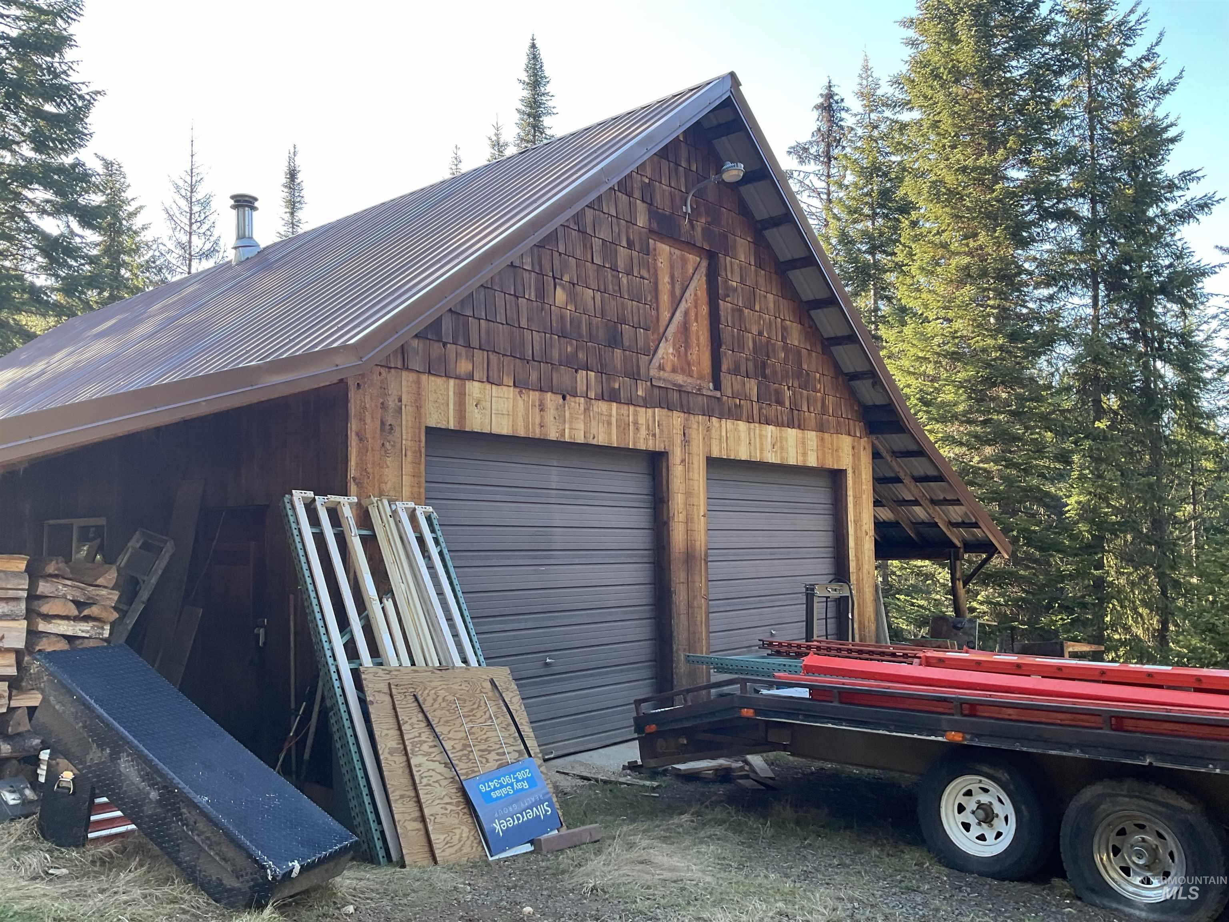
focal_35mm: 29
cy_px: 461
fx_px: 1030
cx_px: 614
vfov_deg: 48.2
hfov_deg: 61.7
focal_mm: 3
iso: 32
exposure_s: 1/120
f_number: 1.8
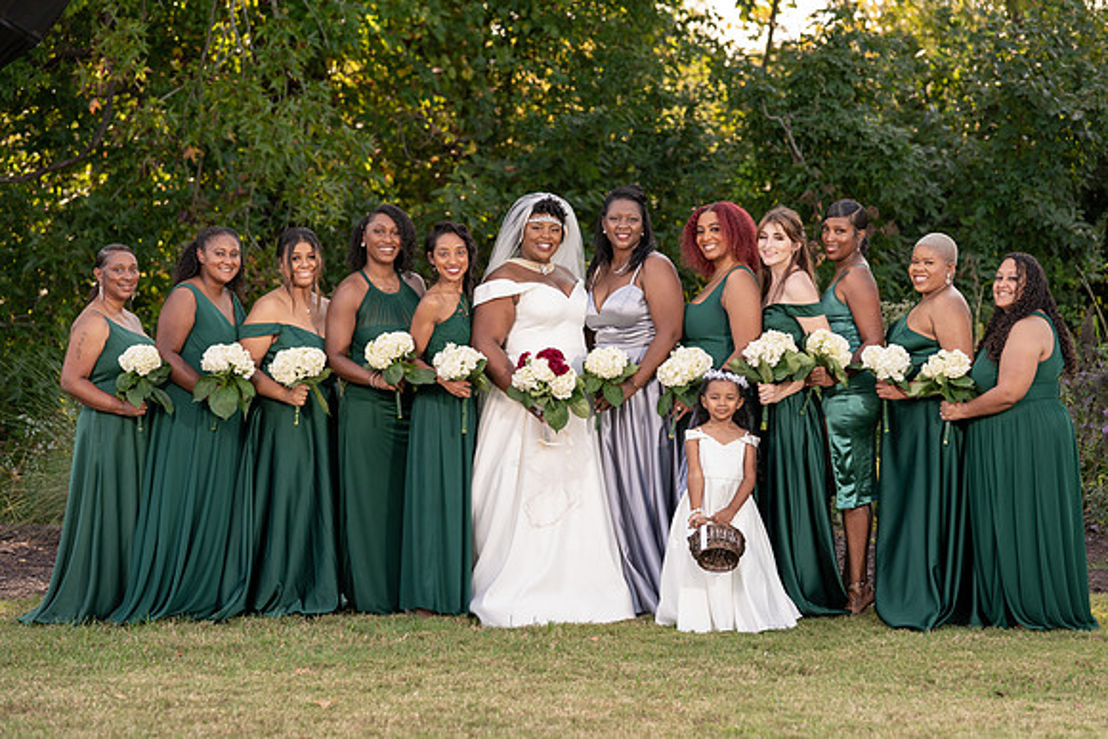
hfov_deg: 17.1
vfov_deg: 11.4
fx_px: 3694
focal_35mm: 120
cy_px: 370
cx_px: 554
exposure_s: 1/200
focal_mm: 120
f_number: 4
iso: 160
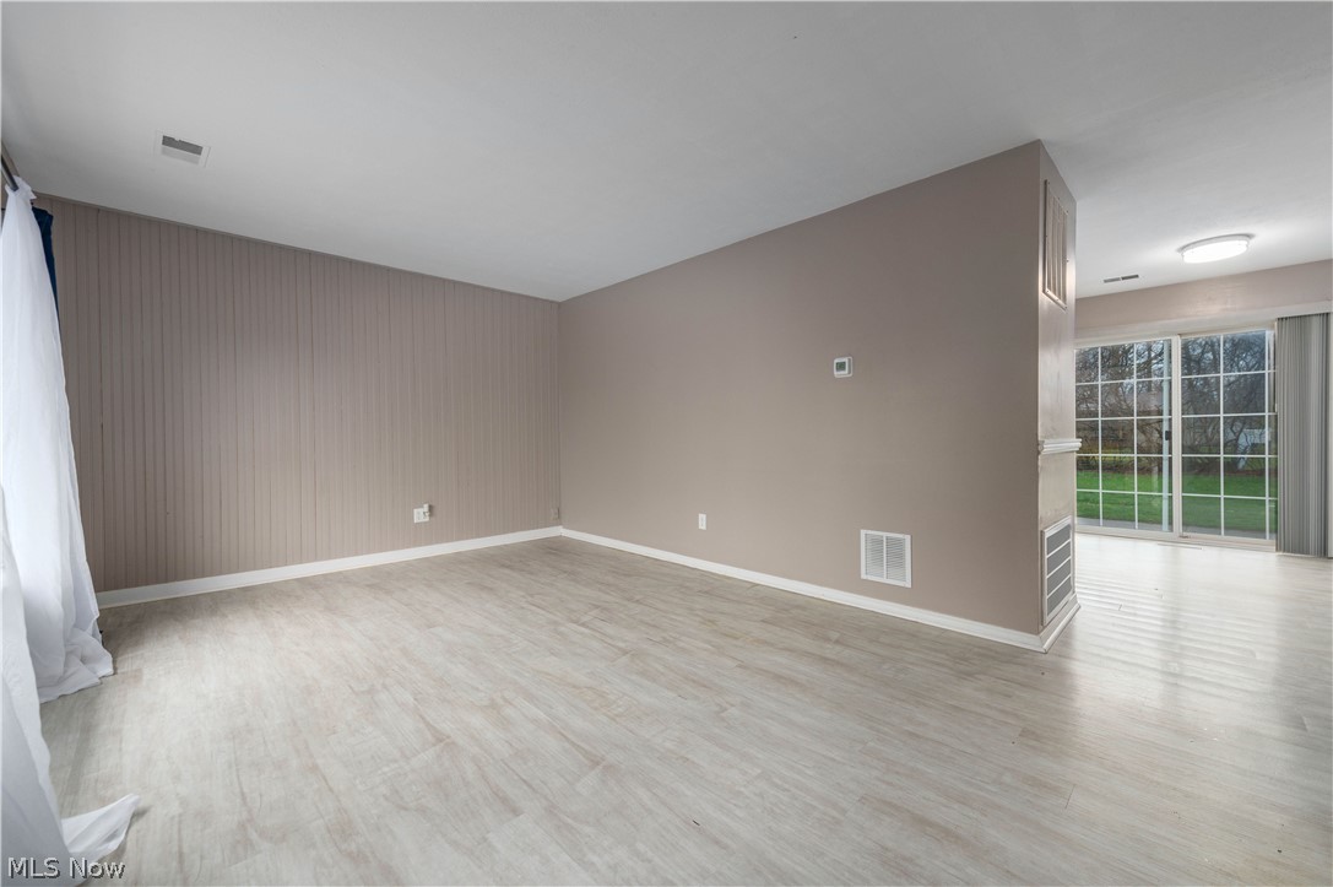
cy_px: 444
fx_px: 518
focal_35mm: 14
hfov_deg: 104.3
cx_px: 666
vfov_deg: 81.1
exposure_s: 1/60
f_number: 8
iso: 200
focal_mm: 14
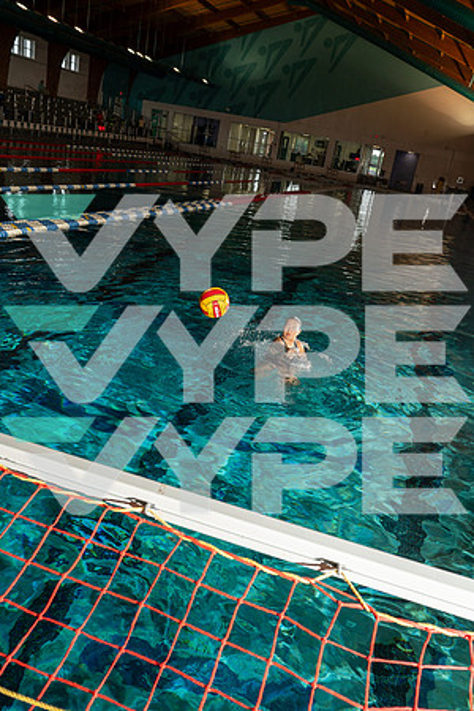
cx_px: 237
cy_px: 356
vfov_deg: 60.3
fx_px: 612
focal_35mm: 31
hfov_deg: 42.3
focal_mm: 31
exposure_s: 1/250
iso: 100
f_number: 5.6
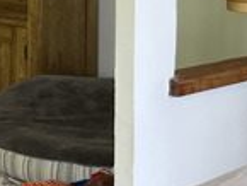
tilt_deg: -5.1
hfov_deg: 11.1
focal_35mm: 143
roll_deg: +0.8
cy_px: -61
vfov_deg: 10.2
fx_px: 1021
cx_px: -387
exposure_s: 1/121
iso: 125
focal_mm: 5.1
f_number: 1.6
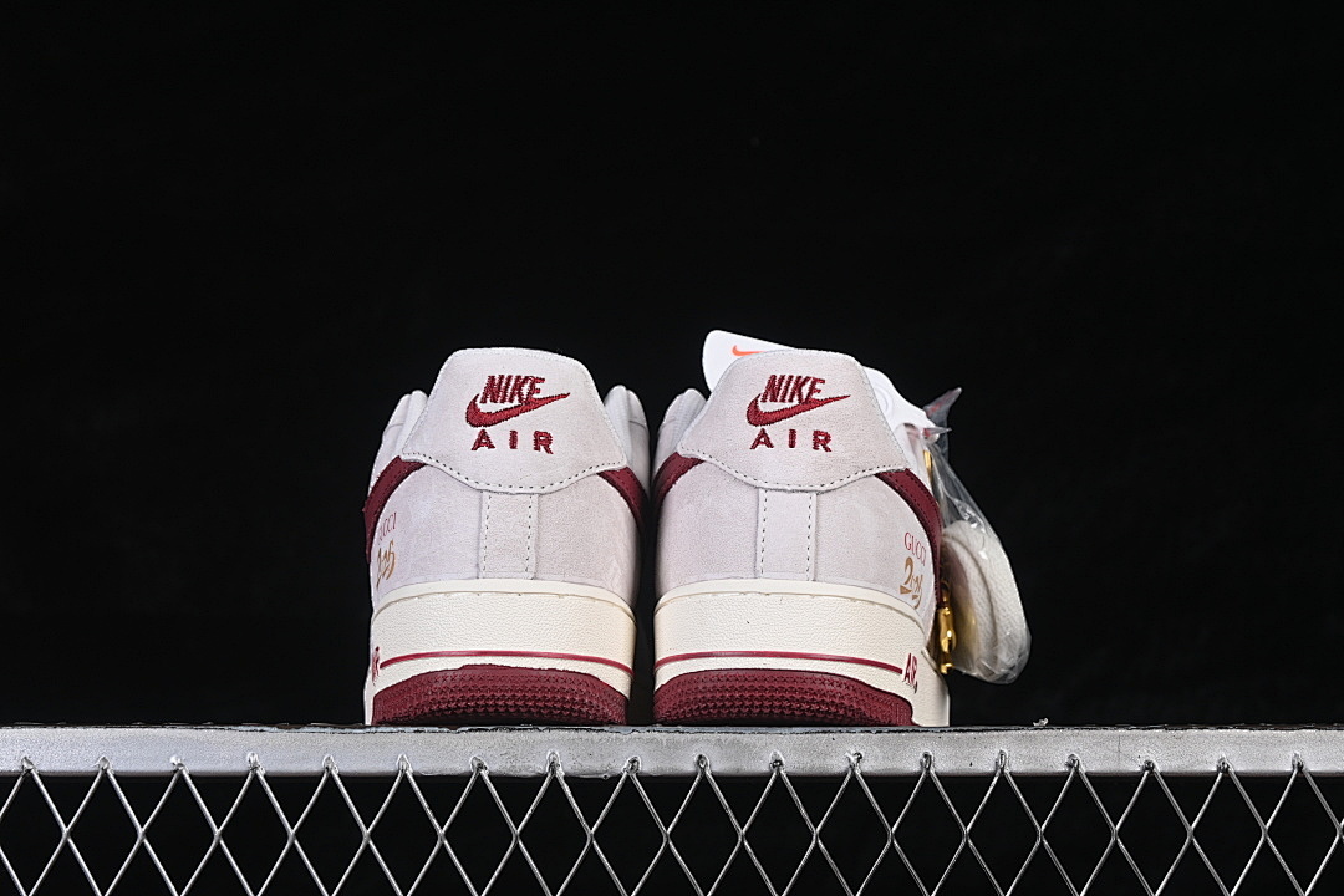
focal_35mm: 75
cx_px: 672
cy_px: 448
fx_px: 2800
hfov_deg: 27.0
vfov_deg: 18.2
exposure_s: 1/80
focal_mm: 50
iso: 160
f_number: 8
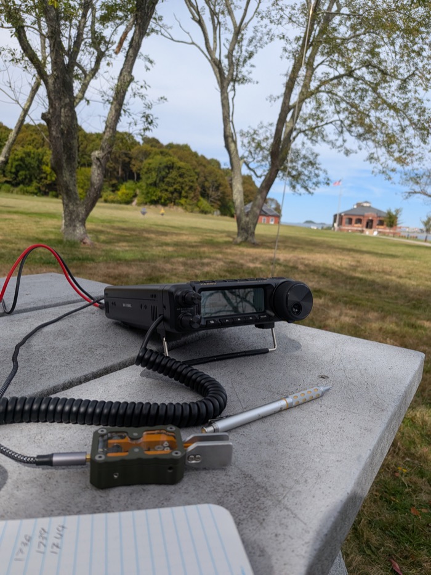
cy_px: 288
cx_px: 216
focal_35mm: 24
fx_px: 398
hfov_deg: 56.8
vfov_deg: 71.6
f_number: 1.7
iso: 31
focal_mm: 4.53
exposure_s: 1/1527
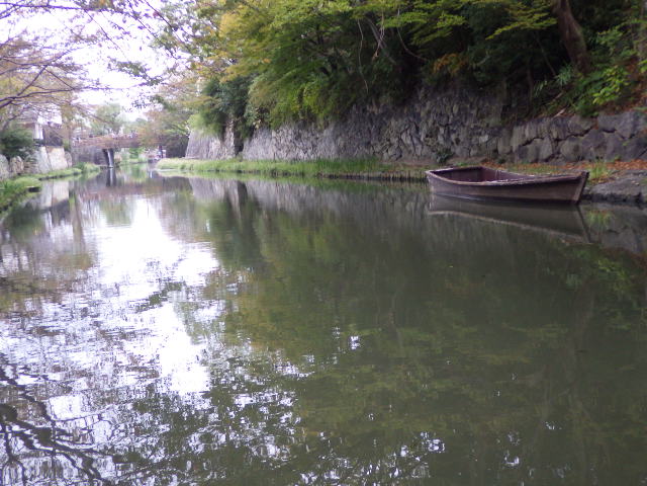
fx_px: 878
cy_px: 243
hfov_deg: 40.4
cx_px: 324
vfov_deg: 30.9
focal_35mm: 47
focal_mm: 8.4
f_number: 3.1
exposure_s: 1/60
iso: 400
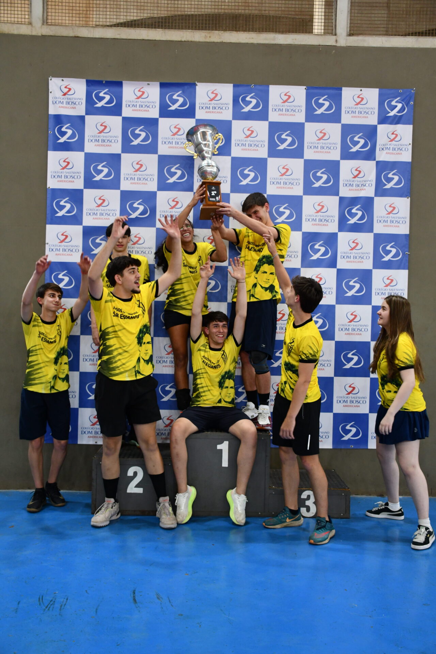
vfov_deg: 55.8
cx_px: 218
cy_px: 327
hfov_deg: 38.9
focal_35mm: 34
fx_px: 618
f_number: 3.8
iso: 1250
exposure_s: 1/125
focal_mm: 23
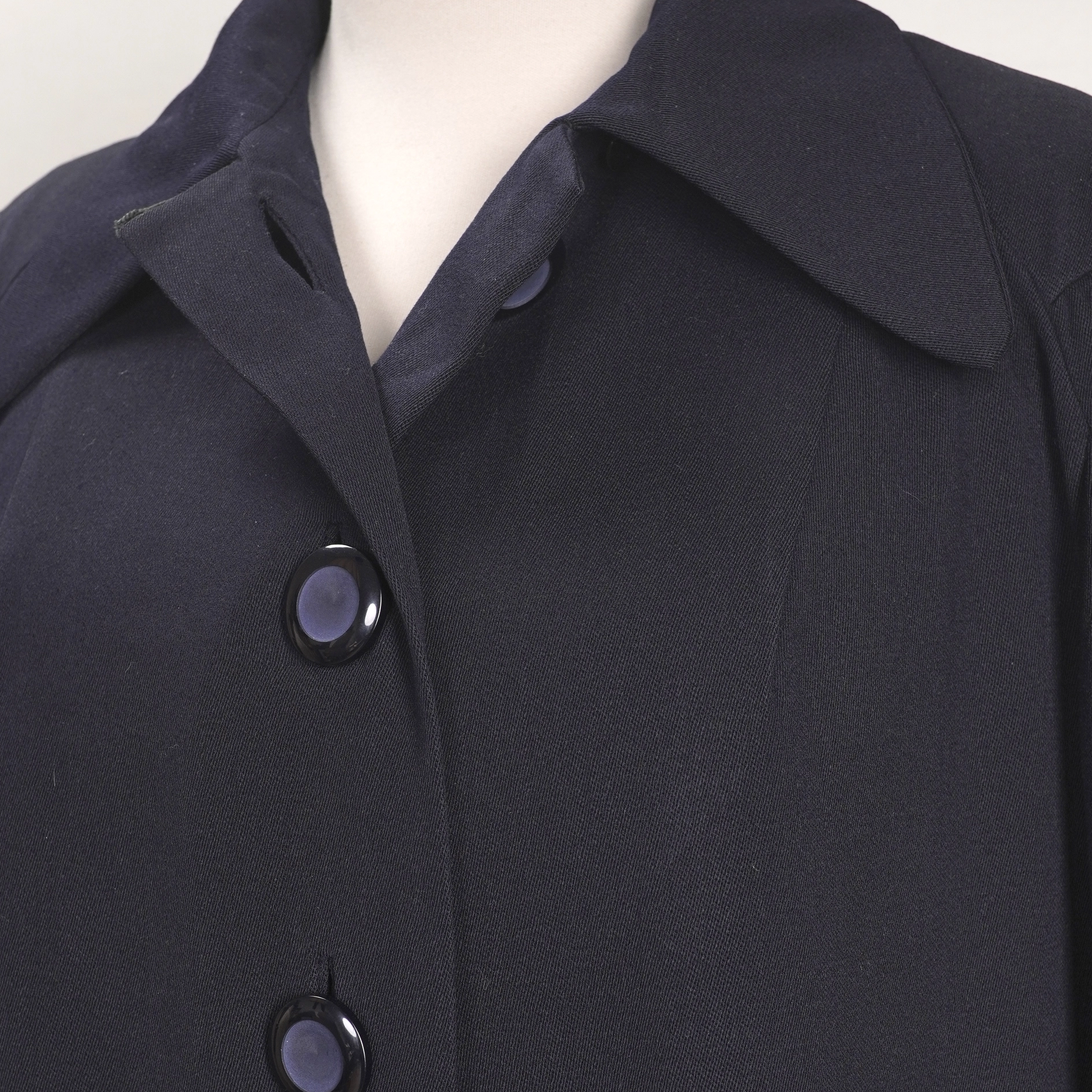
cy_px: 693
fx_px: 2213
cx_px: 549
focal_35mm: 62
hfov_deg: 27.7
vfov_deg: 27.6
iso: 320
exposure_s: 1/20
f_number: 7.1
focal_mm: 32
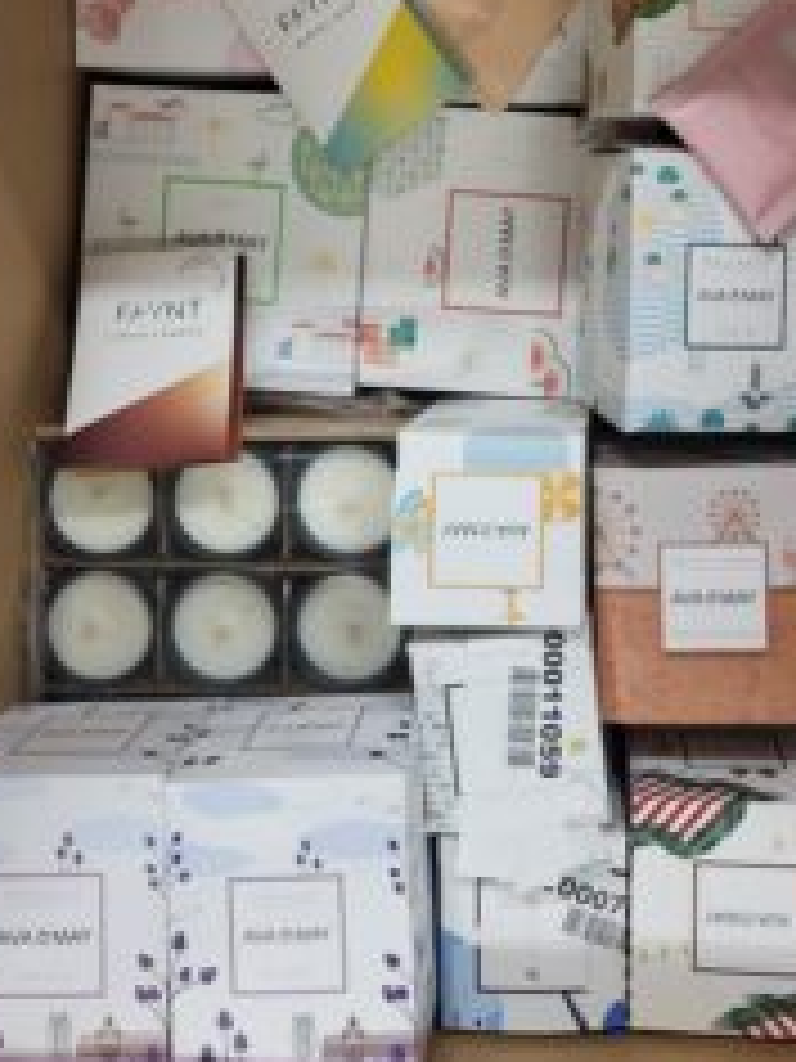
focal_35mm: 44
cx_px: 535
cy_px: 230
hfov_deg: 32.6
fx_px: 1349
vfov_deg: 41.3
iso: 250
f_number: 1.8
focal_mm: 5.4
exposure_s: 1/100
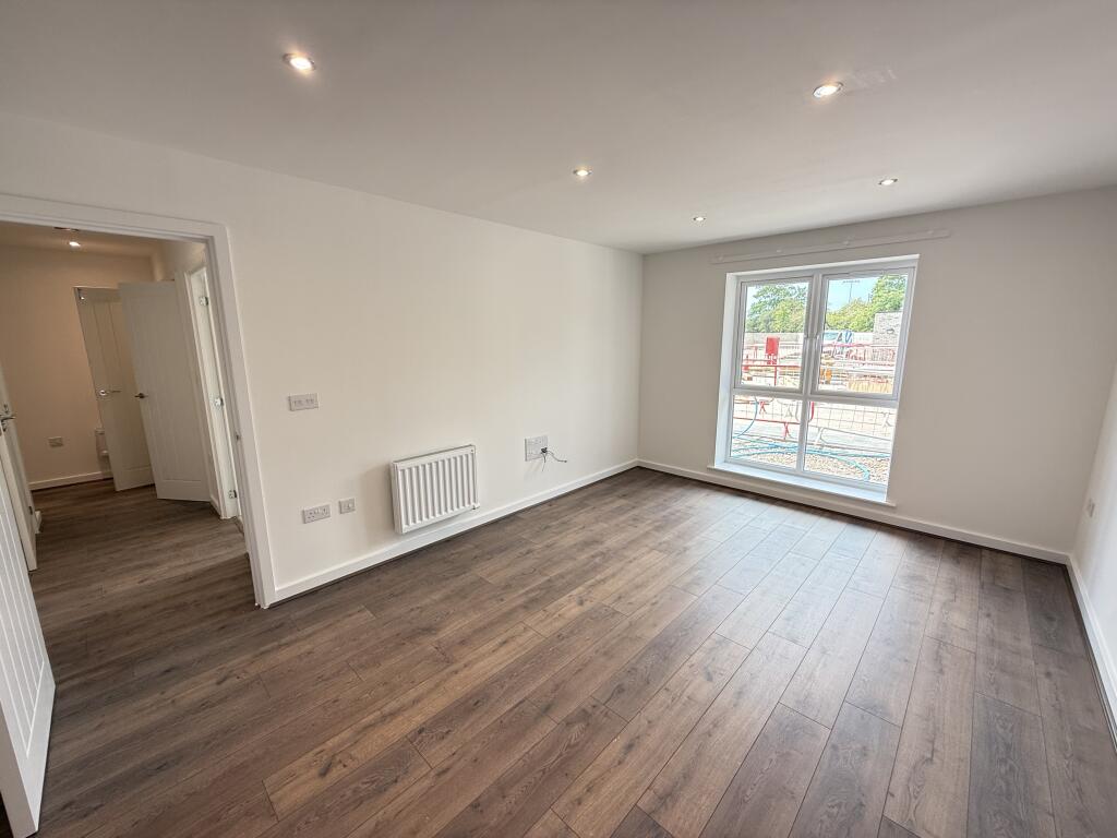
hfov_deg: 102.1
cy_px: 419
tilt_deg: -10.6
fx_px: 452
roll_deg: +0.1
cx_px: 558
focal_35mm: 14
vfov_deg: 85.7
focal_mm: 2.22
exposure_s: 1/99
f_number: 2.2
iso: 64
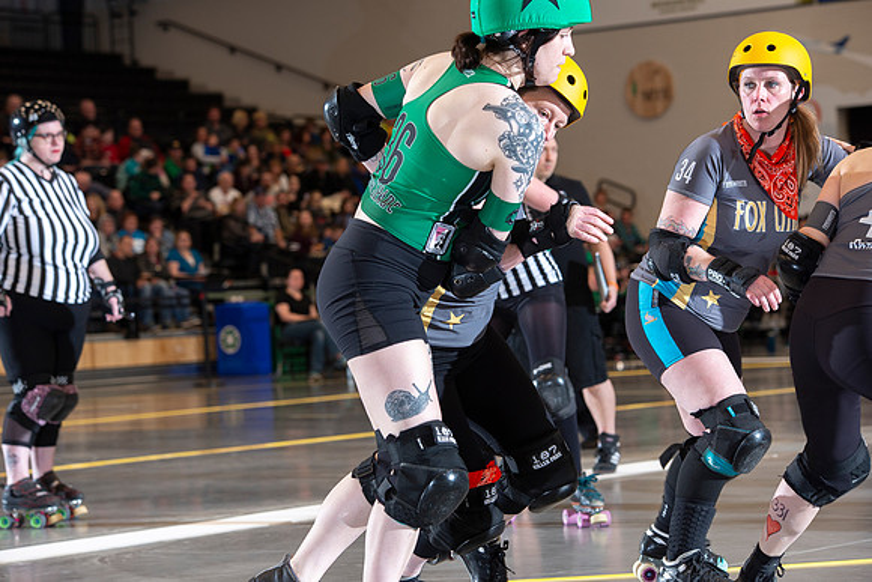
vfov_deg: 12.2
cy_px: 291
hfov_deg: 18.3
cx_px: 436
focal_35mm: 112
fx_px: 2713
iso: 640
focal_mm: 112
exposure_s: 1/160
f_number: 5.6
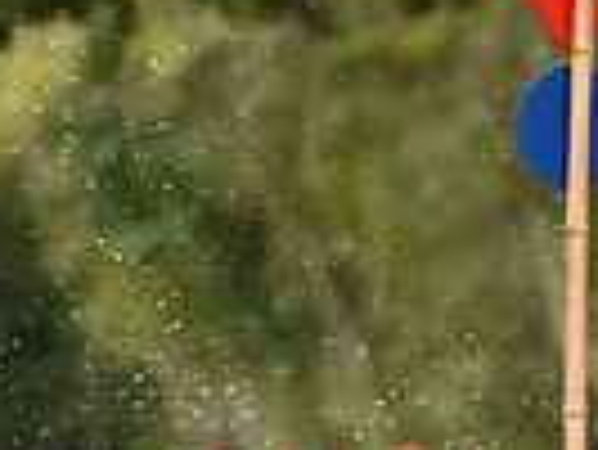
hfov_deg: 2.4
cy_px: 374
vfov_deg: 1.8
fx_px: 14490
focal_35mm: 838
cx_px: 1209
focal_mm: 200
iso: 1250
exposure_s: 1/1000
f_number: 4.5
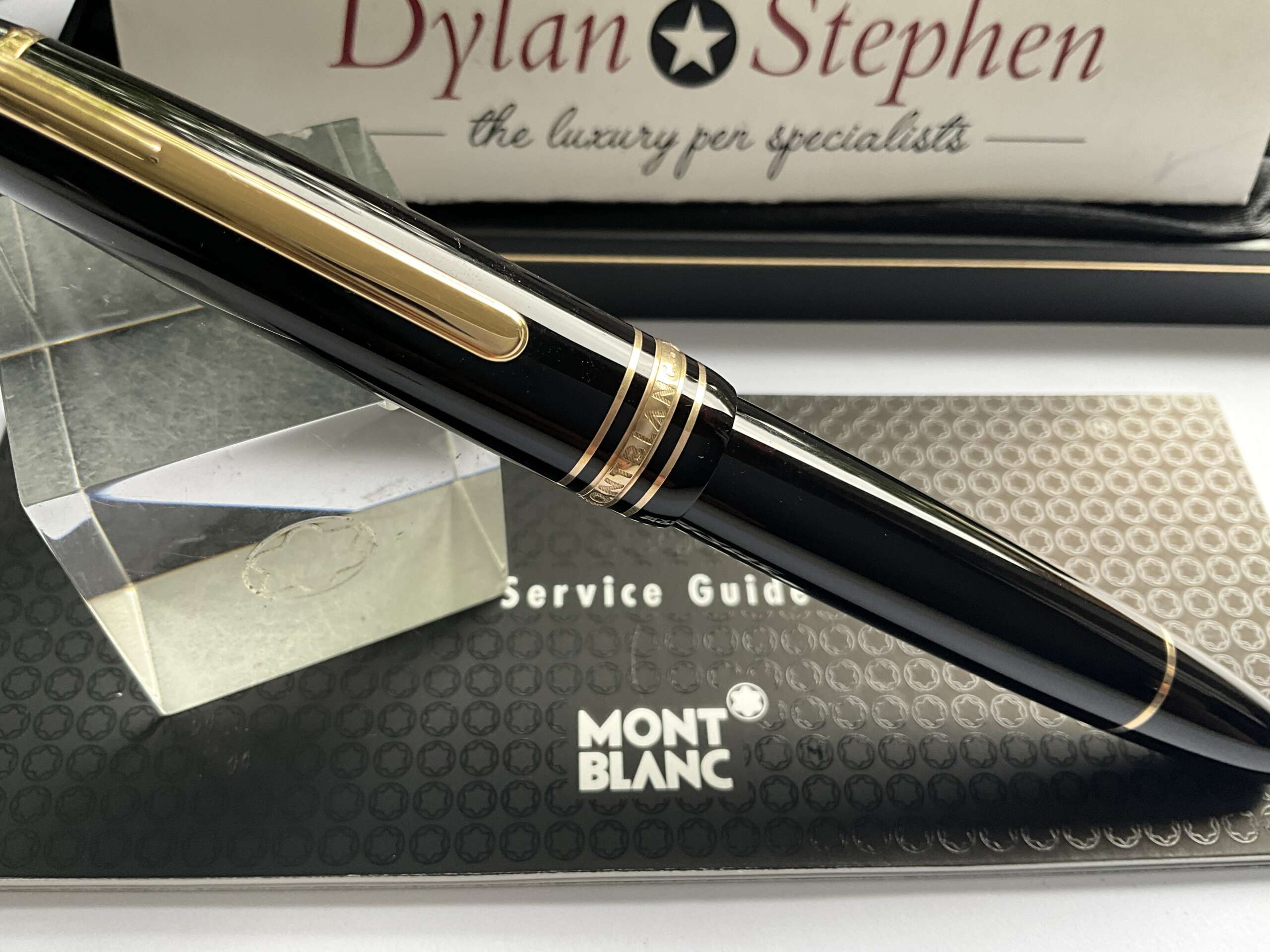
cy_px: 476
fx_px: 1064
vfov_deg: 48.2
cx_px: 635
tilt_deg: -54.2
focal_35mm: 29
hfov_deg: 61.7
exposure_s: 1/122
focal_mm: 3
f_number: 1.8
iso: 64
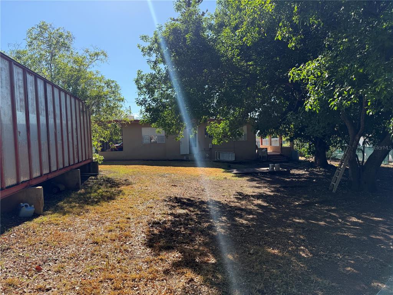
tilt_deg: -0.7
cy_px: 148
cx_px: 196
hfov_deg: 71.6
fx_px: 272
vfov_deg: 56.8
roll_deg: +3.6
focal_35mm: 24
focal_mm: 6.76
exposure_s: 1/3021
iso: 100
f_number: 1.78
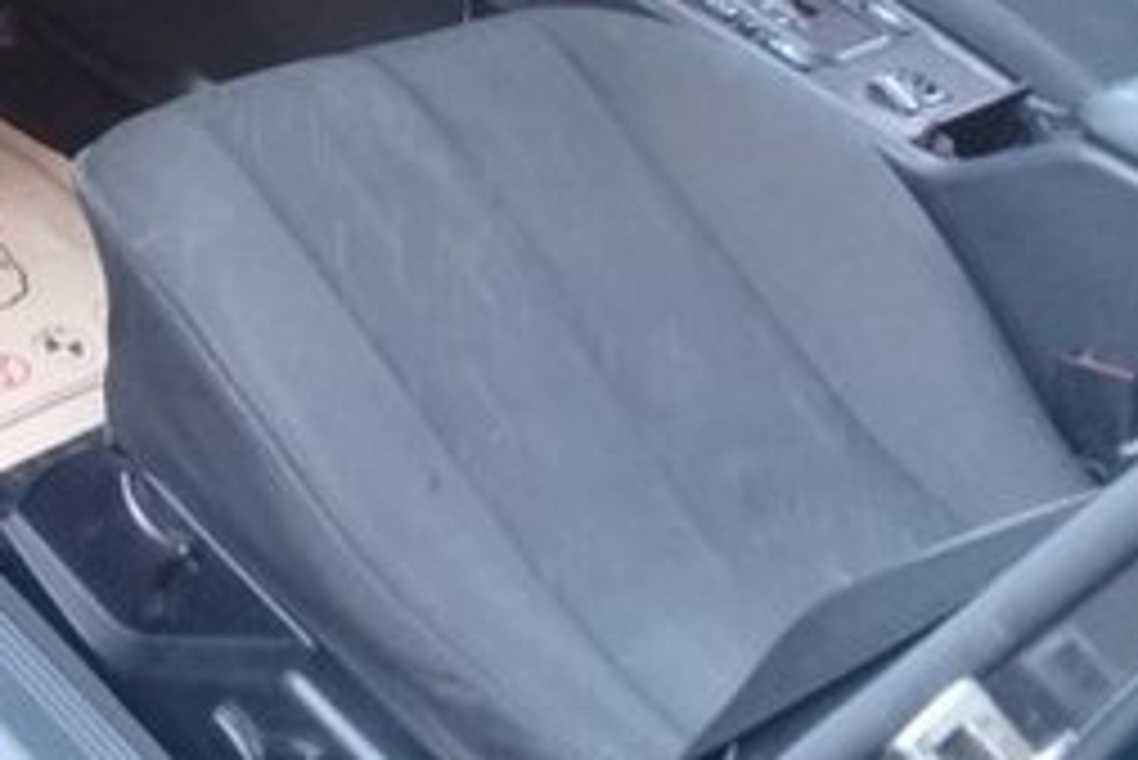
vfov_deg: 15.8
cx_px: 63
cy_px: -88
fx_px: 2657
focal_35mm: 84
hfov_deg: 23.4
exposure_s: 1/33
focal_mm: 3.3
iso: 100
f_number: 2.2
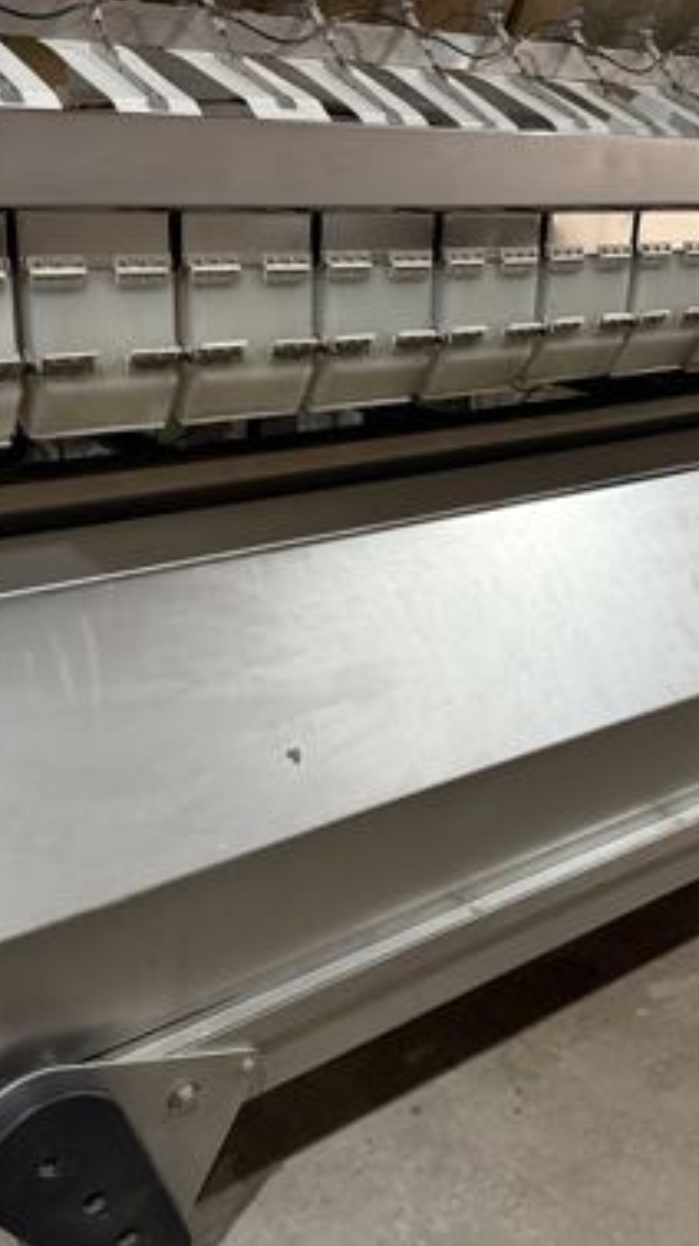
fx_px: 1189
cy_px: 610
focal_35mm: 36
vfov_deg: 55.3
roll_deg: -1.6
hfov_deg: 32.7
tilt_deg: -21.4
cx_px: 412
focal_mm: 6.76
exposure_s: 1/58
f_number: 1.78
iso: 800
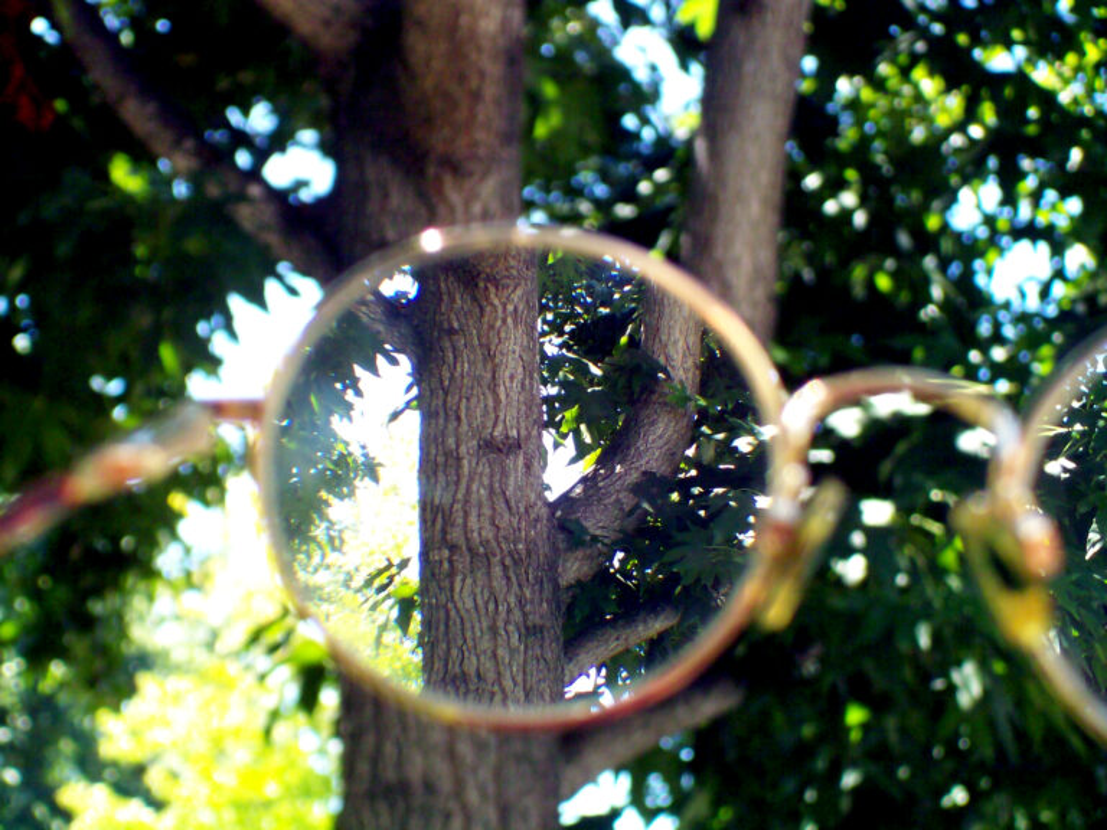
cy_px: 415
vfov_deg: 13.7
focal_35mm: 108
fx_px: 3454
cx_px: 554
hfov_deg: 18.2
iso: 140
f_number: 4.8
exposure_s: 1/75.1
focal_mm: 18
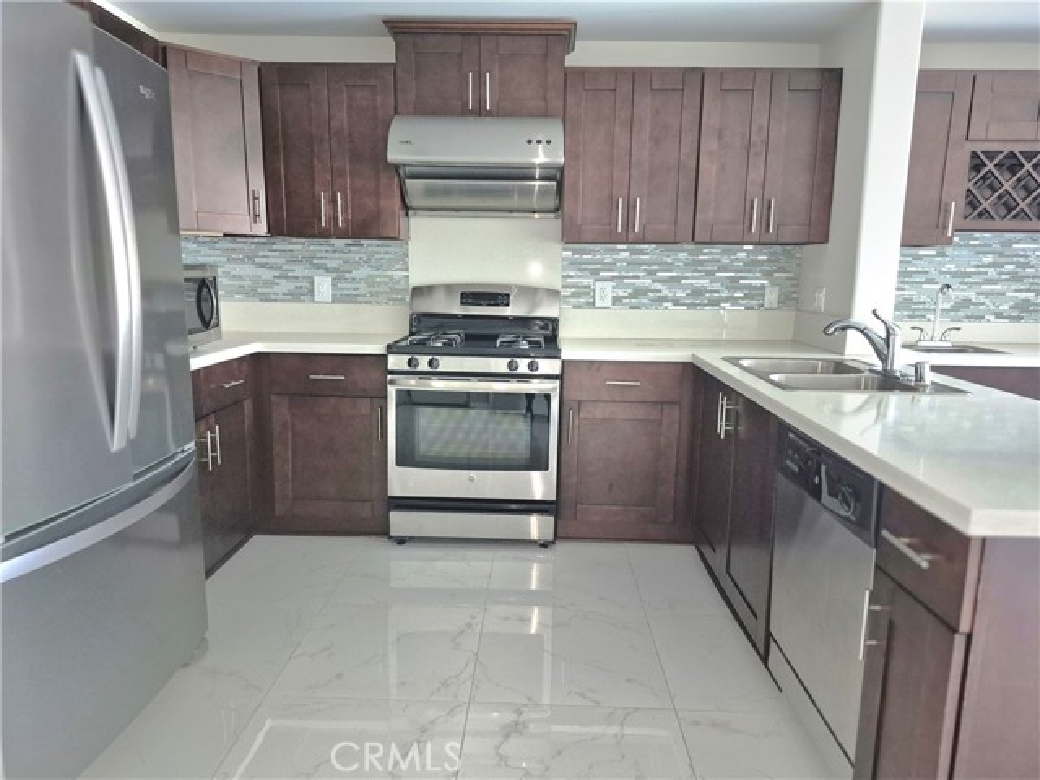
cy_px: 390
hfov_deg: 73.9
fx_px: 691
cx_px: 520
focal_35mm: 23
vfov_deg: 58.9
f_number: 1.8
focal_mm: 5.4
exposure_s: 1/60.2
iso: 800
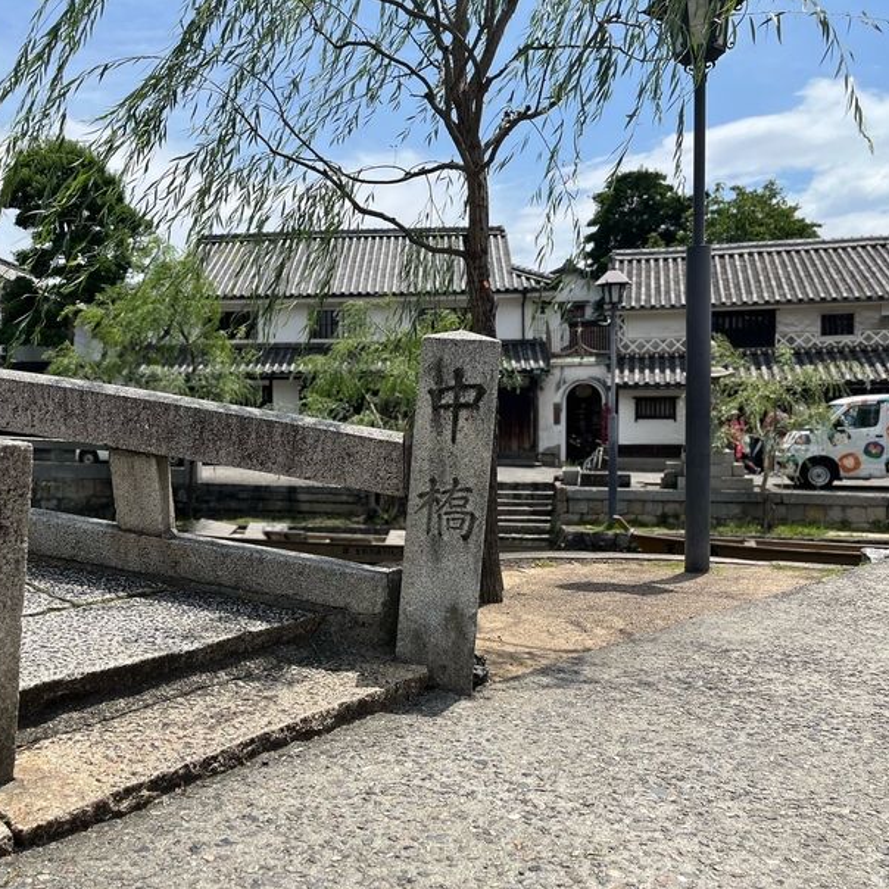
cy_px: 447
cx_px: 320
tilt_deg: -1.9
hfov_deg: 51.8
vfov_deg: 52.5
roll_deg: +0.6
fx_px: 901
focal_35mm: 31
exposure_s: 1/3876
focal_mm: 5.1
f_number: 1.6
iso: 50
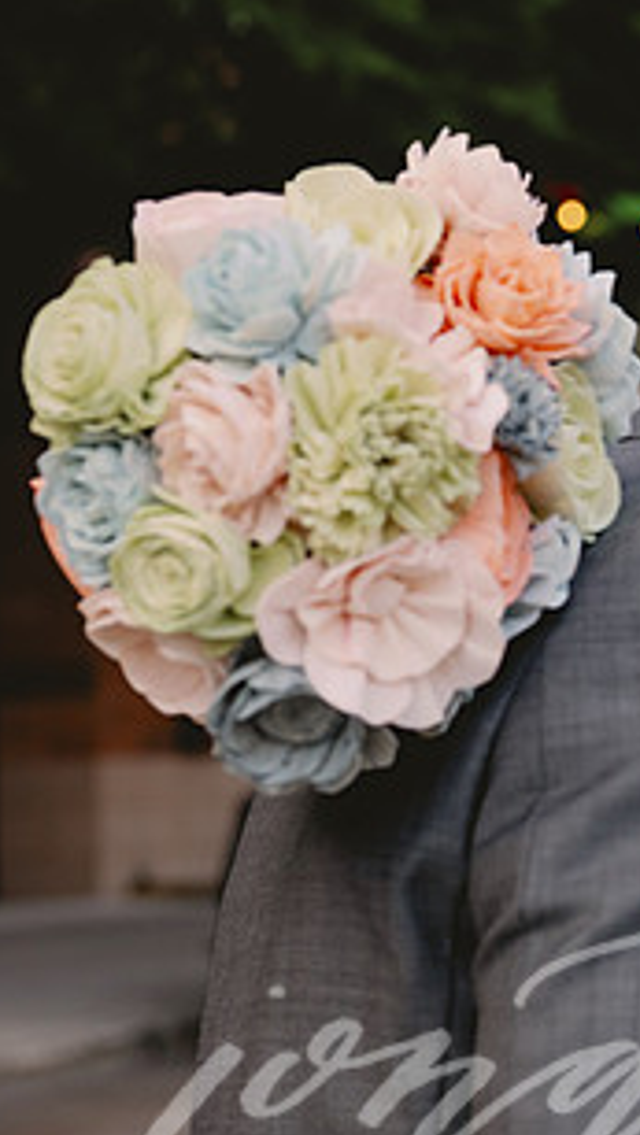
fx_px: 2983
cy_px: 649
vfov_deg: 21.5
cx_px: 880
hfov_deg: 11.8
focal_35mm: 99
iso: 640
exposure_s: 1/800
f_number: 4.5
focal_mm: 50
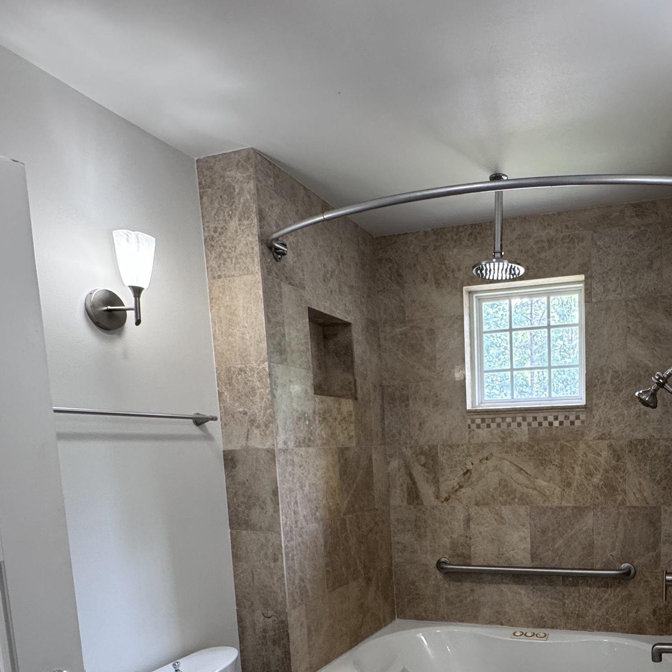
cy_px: 515
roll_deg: +1.1
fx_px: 571
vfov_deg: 57.4
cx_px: 507
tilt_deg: -8.6
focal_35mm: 26
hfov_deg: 57.7
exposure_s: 1/120
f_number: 2.2
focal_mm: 2.22
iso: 250
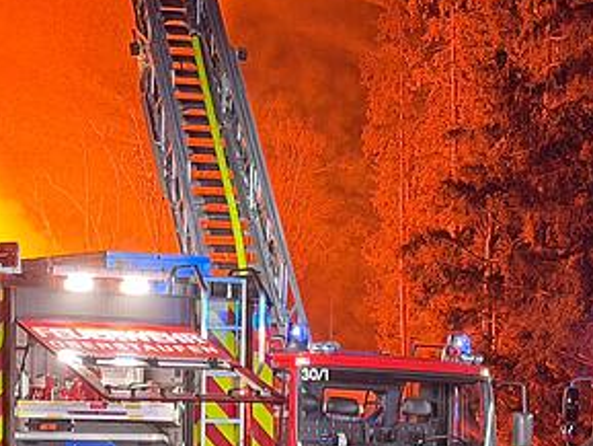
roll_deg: -0.6
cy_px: 562
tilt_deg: -3.9
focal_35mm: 135
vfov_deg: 10.8
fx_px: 2314
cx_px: 456
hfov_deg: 14.5
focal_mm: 6.76
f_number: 1.78
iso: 250
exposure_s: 1/55
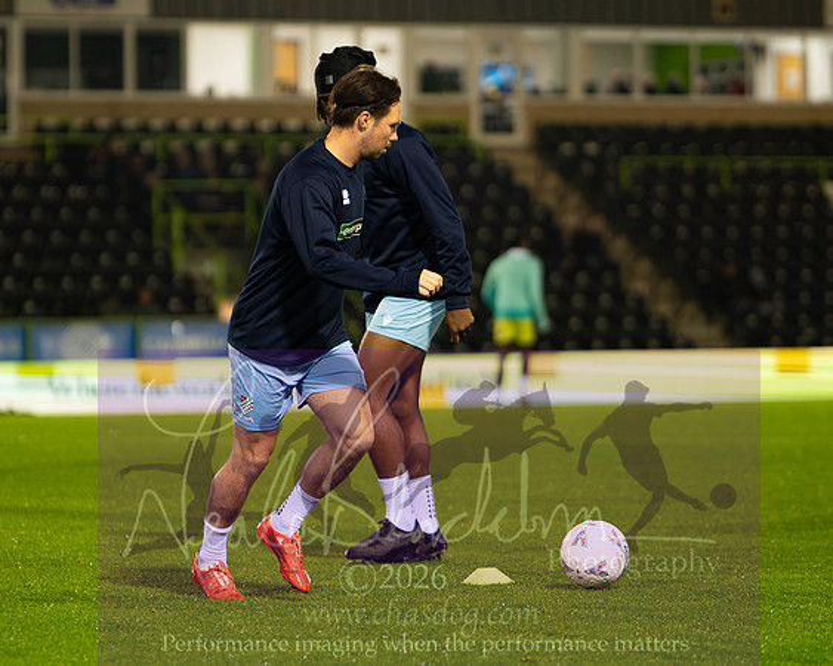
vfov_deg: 7.2
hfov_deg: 9.0
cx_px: 314
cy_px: 309
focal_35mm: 216
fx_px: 5318
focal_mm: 85
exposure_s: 1/1600
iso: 1250
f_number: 1.4
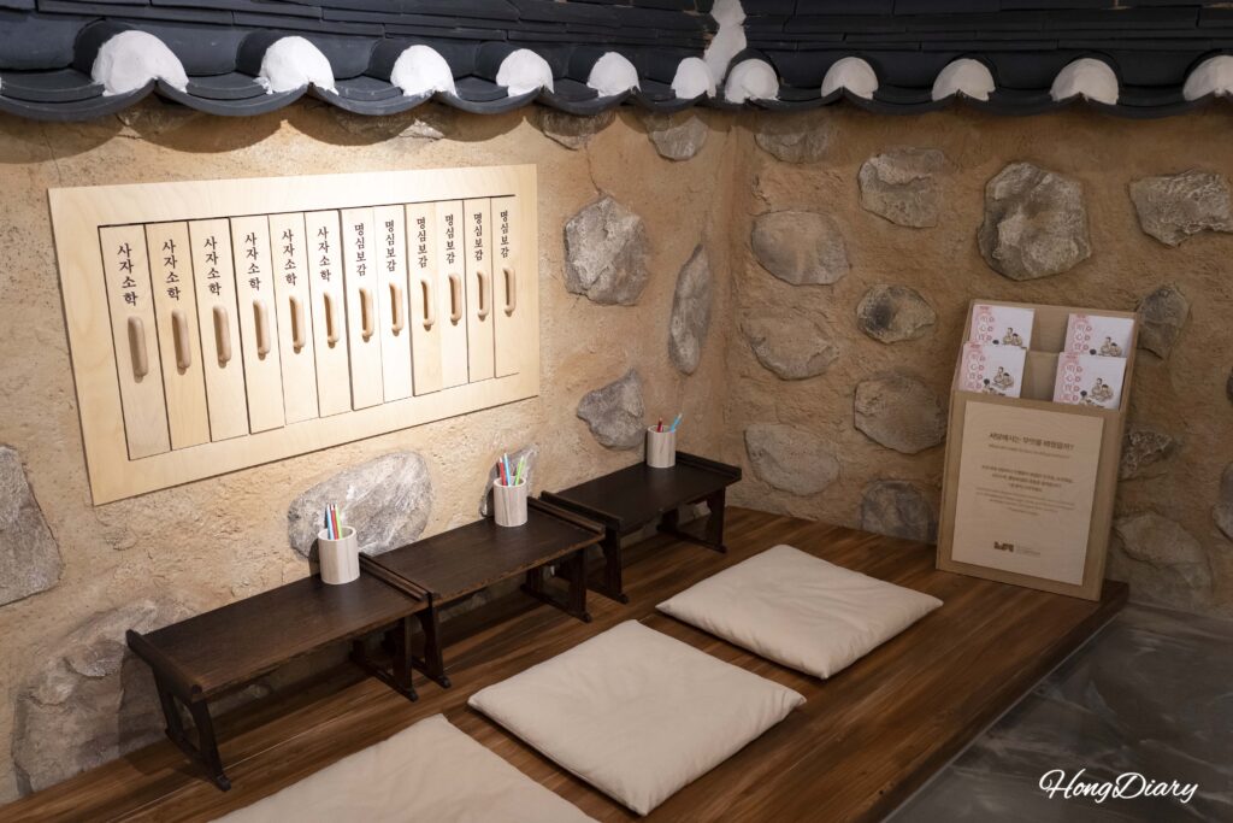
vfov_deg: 42.3
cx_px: 616
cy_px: 412
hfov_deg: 60.3
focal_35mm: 31
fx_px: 1062
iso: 3200
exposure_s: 1/160
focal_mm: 31
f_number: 4.5
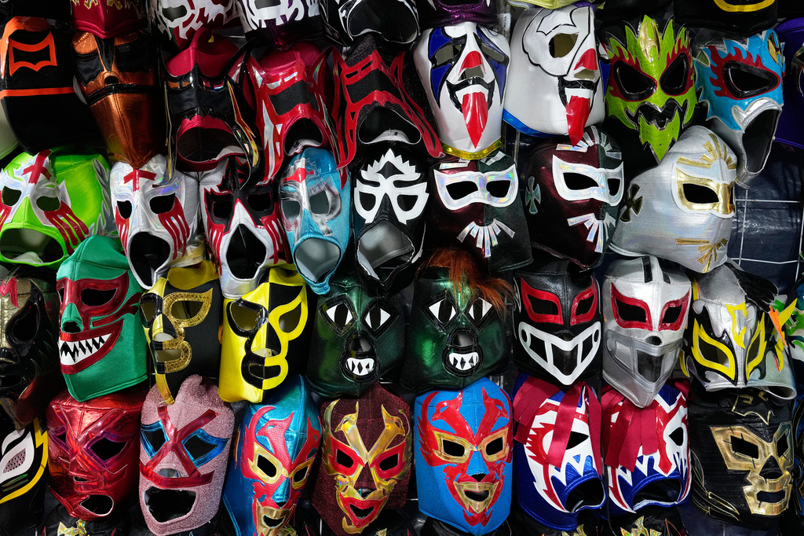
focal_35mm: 44
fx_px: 982
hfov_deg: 44.5
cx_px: 402
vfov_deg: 30.5
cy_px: 268
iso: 2000
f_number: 7.1
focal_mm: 44
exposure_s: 1/160
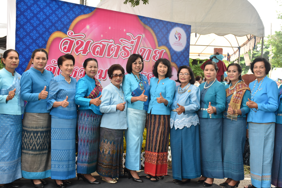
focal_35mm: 45
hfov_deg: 43.6
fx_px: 352
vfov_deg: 29.9
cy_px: 94
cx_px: 141
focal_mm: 30
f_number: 5.6
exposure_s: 1/125
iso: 400
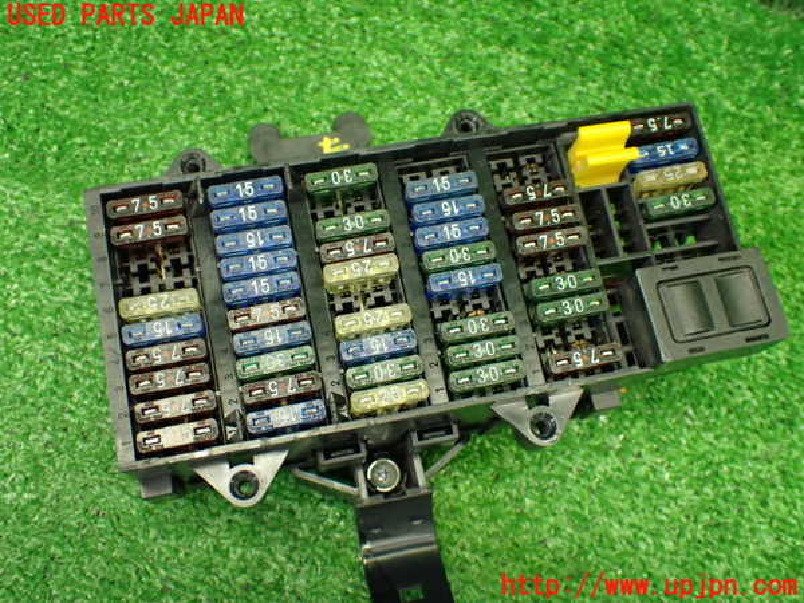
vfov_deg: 37.7
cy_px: 302
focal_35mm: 38
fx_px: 883
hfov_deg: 49.0
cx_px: 402
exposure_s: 1/60
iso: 800
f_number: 2.7
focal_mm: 6.83
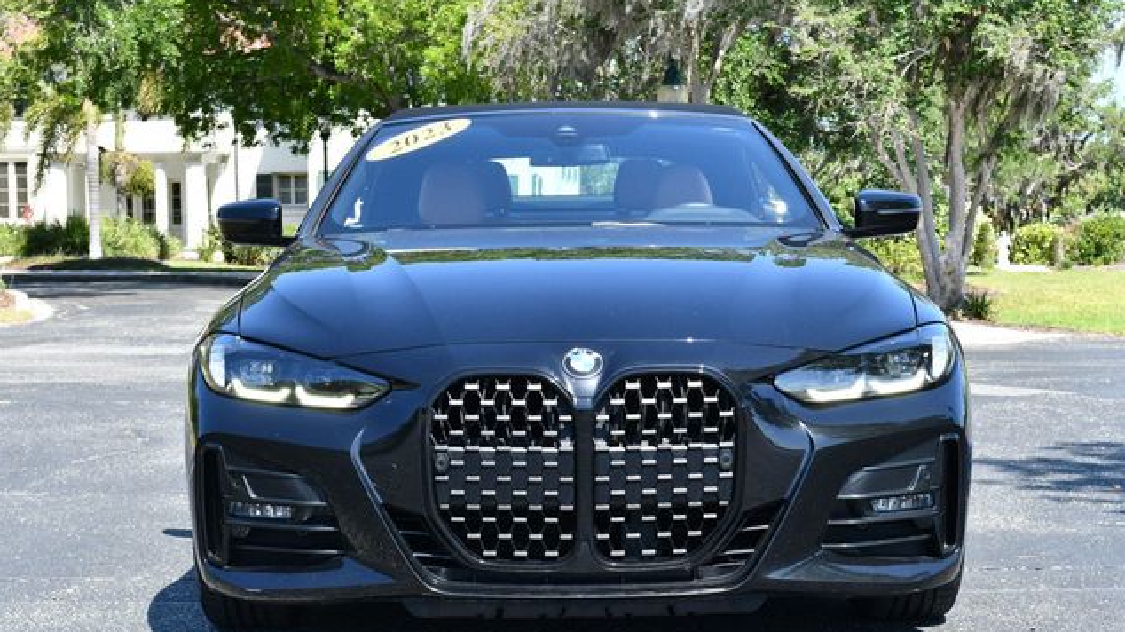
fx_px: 2147
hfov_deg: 29.4
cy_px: 371
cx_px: 562
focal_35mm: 72
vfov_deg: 16.7
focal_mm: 34
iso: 200
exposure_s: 1/250
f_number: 6.3
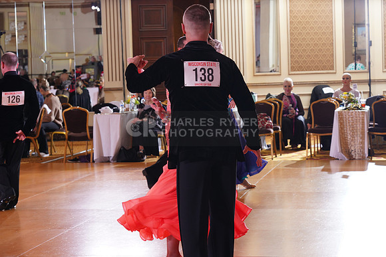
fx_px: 965
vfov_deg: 15.2
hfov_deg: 22.6
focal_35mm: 90
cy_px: 128
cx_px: 193
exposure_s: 1/200
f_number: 6.3
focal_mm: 90
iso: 1600
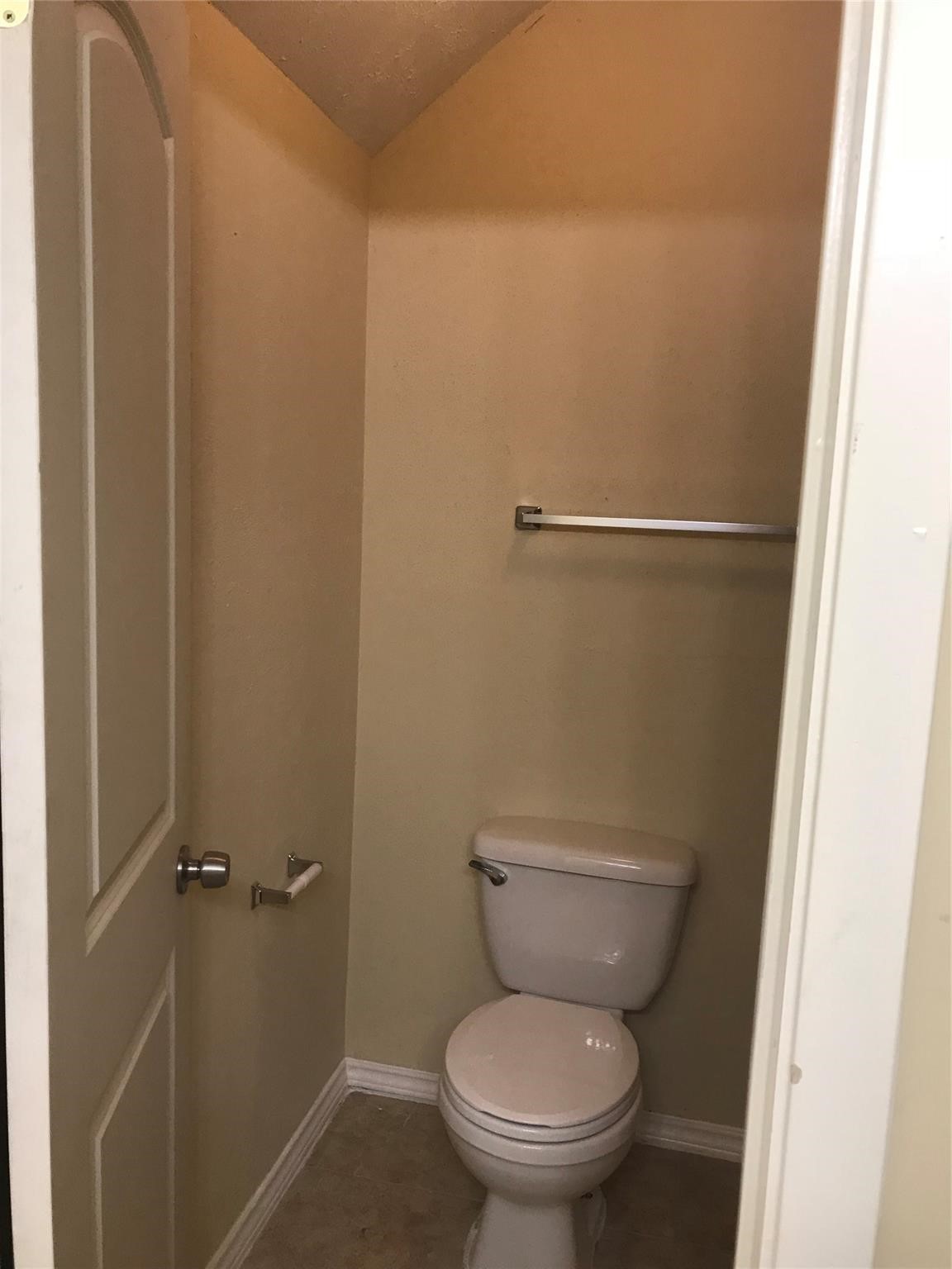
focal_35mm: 28
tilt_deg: -6.9
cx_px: 476
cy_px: 634
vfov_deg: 63.4
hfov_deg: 49.7
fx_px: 1027
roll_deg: -2.5
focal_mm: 3.99
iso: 20
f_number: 1.8
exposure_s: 1/30
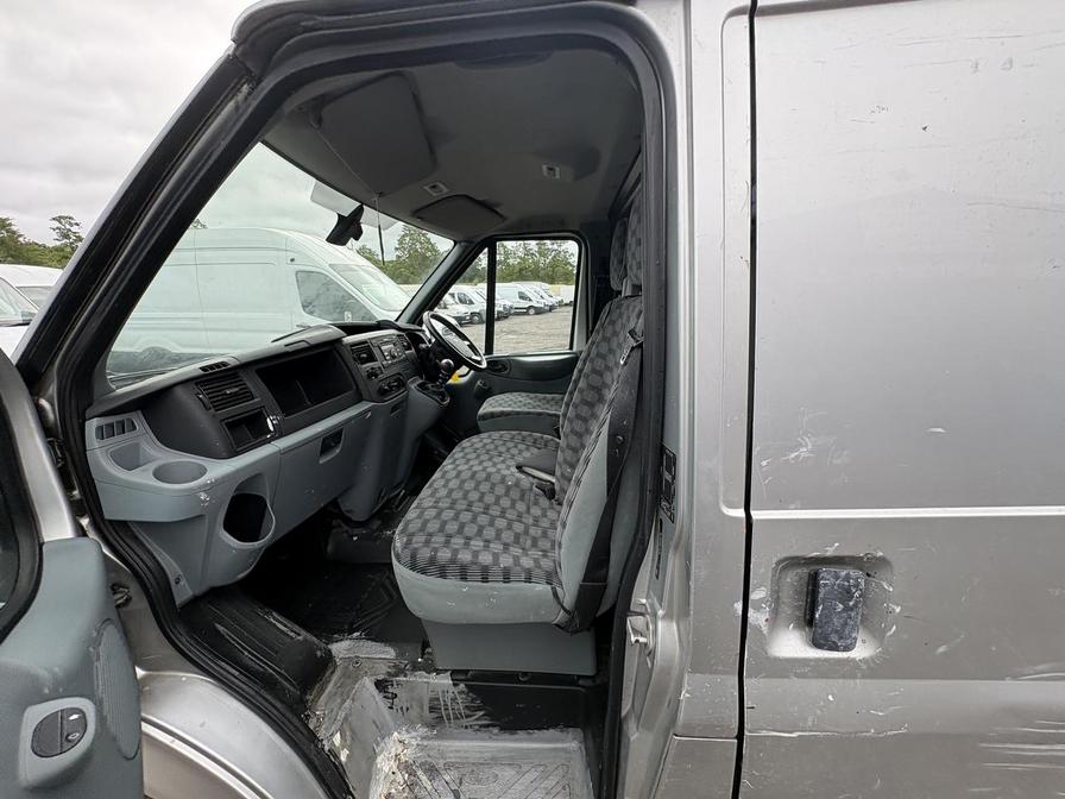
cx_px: 532
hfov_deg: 102.1
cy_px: 400
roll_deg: -4.2
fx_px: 431
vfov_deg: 85.7
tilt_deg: -6.7
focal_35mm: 14
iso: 50
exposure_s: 1/316
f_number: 2.2
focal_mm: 2.22
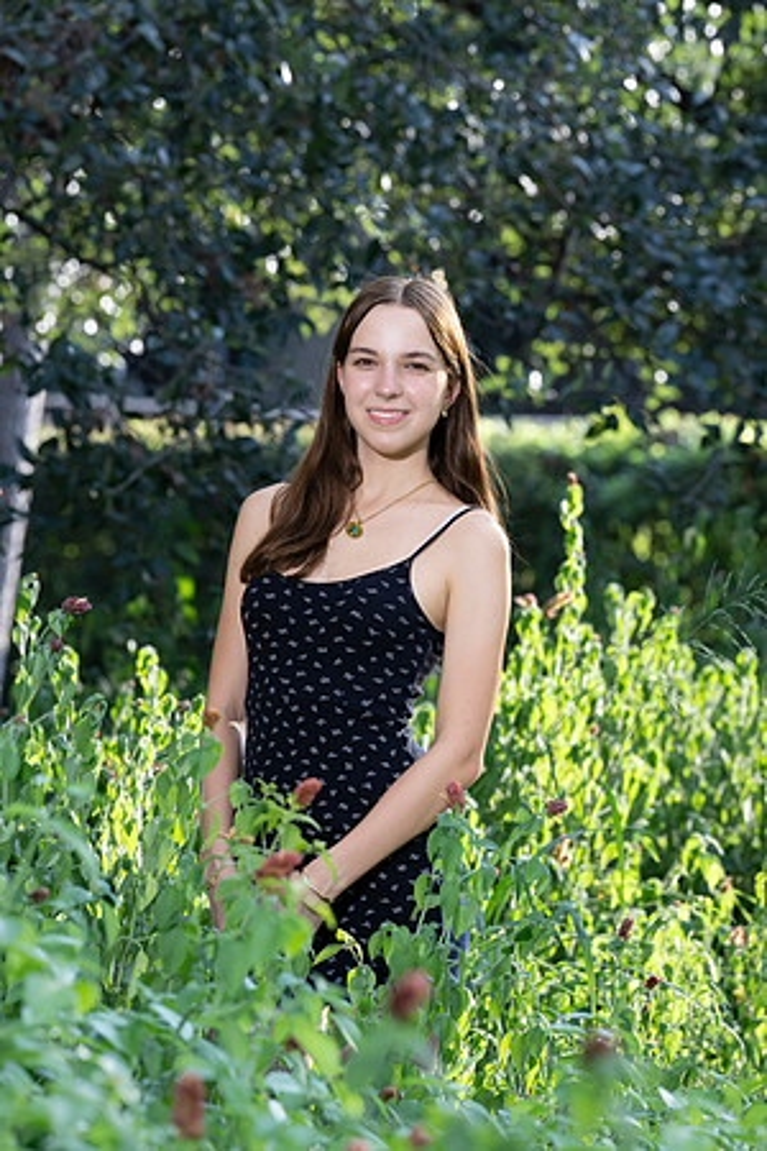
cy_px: 576
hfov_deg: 6.9
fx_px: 6391
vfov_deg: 10.3
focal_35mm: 200
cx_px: 384
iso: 640
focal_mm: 200
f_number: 8
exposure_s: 1/200
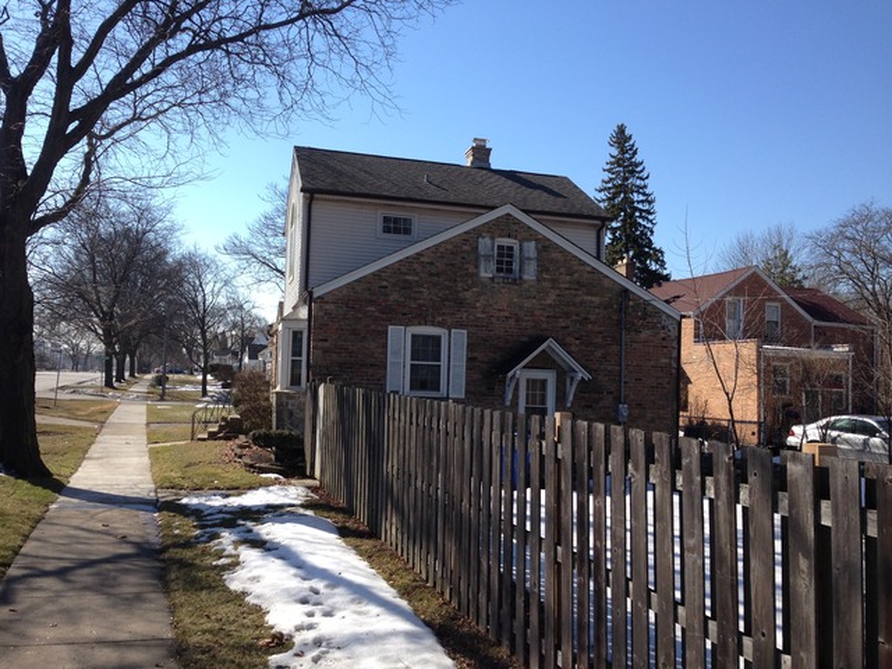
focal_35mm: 33
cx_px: 446
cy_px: 334
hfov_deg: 55.4
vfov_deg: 42.9
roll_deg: -3.4
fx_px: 850
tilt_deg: +2.4
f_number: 2.4
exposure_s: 1/1022
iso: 50
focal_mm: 4.12
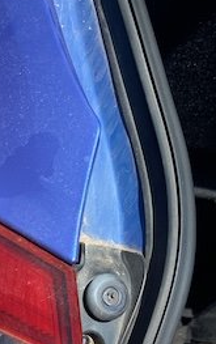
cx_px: -85
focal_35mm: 67
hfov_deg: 17.9
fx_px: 629
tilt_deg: -44.3
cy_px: 378
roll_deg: -14.7
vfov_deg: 27.9
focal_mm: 4.25
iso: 32
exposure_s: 1/864
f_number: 1.8
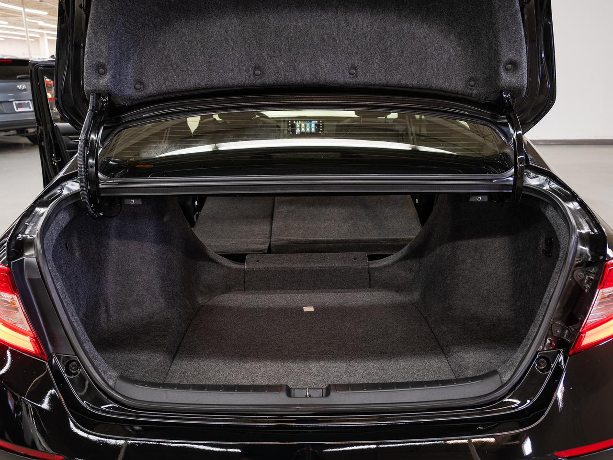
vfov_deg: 44.7
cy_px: 230
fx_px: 559
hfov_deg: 57.5
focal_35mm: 32
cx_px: 304
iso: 100
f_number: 5.6
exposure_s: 1/3
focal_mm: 28.3
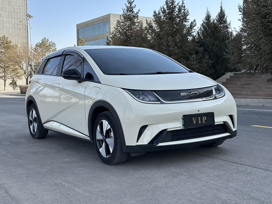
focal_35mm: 48
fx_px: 377
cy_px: 102
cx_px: 136
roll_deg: +1.4
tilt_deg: -3.5
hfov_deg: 39.7
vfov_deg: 30.3
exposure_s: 1/1517
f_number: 1.78
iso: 64
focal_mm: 6.86
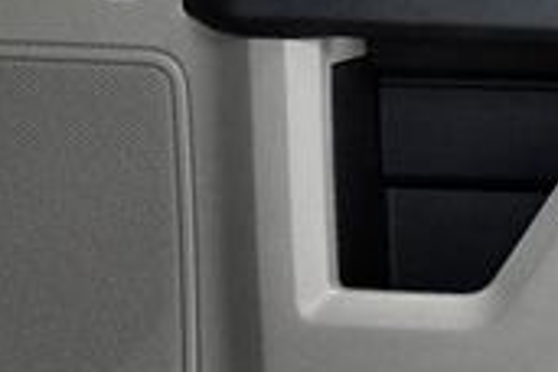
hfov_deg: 9.1
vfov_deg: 6.1
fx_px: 3472
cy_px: 295
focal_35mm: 224
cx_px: 692
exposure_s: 1/400
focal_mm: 40
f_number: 4.5
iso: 2500
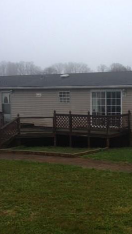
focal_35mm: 52
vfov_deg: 39.9
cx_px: 104
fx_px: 323
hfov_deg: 22.8
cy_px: 117
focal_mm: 4.28
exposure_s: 1/31
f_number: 2.4
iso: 50
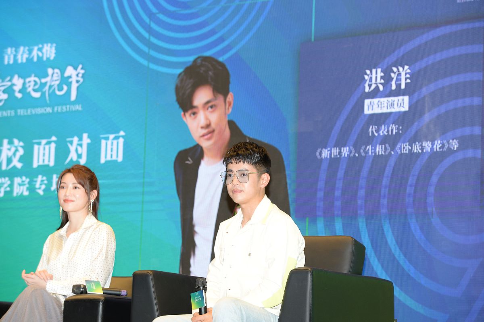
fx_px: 1680
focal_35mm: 125
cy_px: 161
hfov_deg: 16.4
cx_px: 242
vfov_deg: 11.0
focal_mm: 125
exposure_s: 1/160
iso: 800
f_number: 5
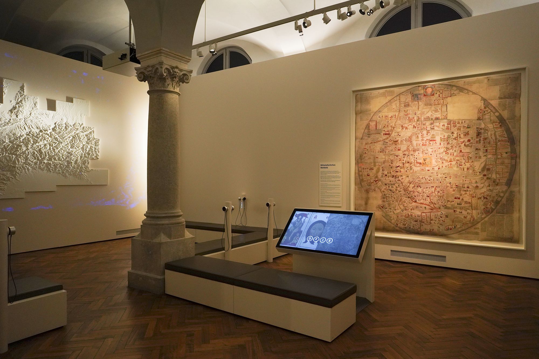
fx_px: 359
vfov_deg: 53.1
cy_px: 180
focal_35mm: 24
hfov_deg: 73.7
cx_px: 270
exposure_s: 1/80
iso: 3200
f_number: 7.1
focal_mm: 24
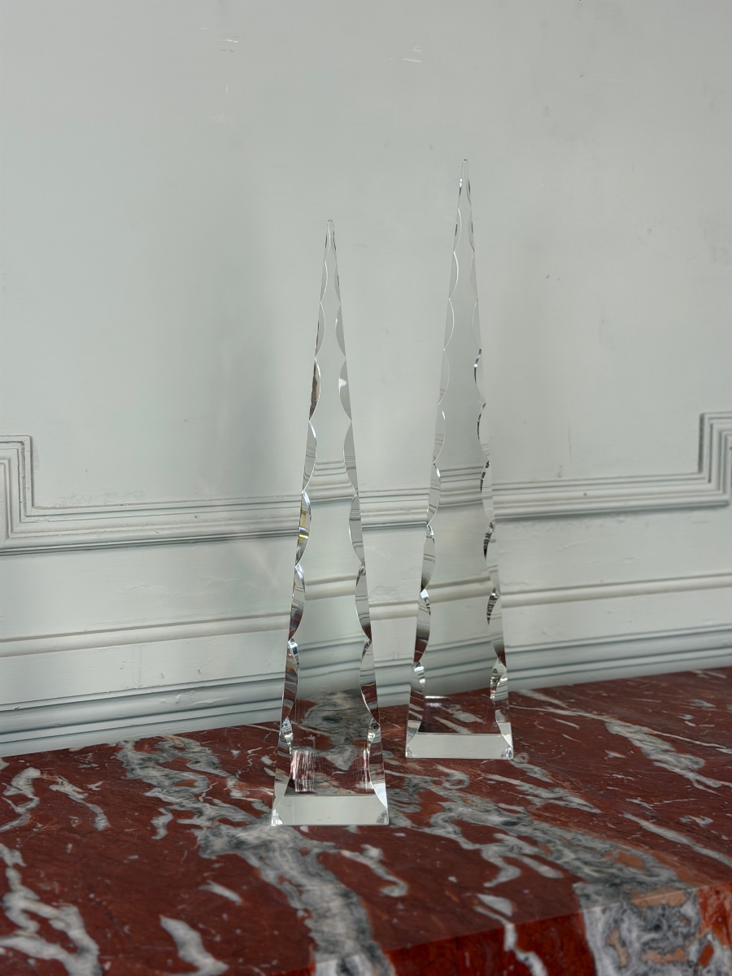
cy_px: 488
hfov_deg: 30.3
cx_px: 366
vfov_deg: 39.7
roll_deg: +0.2
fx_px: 1353
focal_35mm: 48
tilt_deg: -5.8
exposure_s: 1/50
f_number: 1.78
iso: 125
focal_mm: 6.76
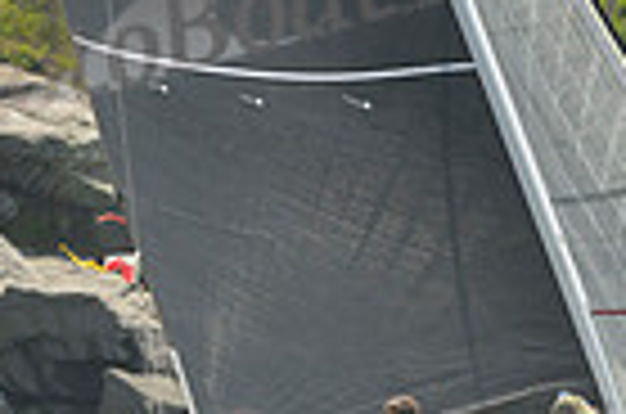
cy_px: 205
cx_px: 748
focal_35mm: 1130
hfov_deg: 1.8
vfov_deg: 1.2
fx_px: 19605
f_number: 8
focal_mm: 270
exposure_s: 1/1000
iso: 280
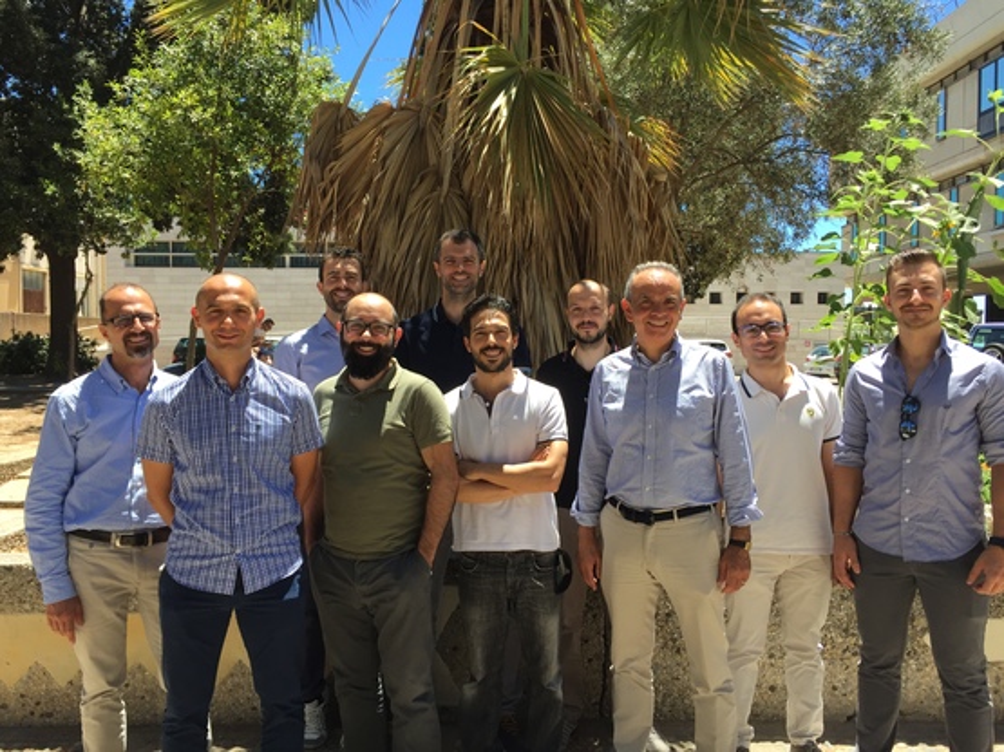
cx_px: 502
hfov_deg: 61.7
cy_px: 376
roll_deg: -0.8
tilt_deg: -1.9
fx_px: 841
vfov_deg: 48.2
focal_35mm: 29
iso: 32
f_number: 2.2
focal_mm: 4.15
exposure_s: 1/694
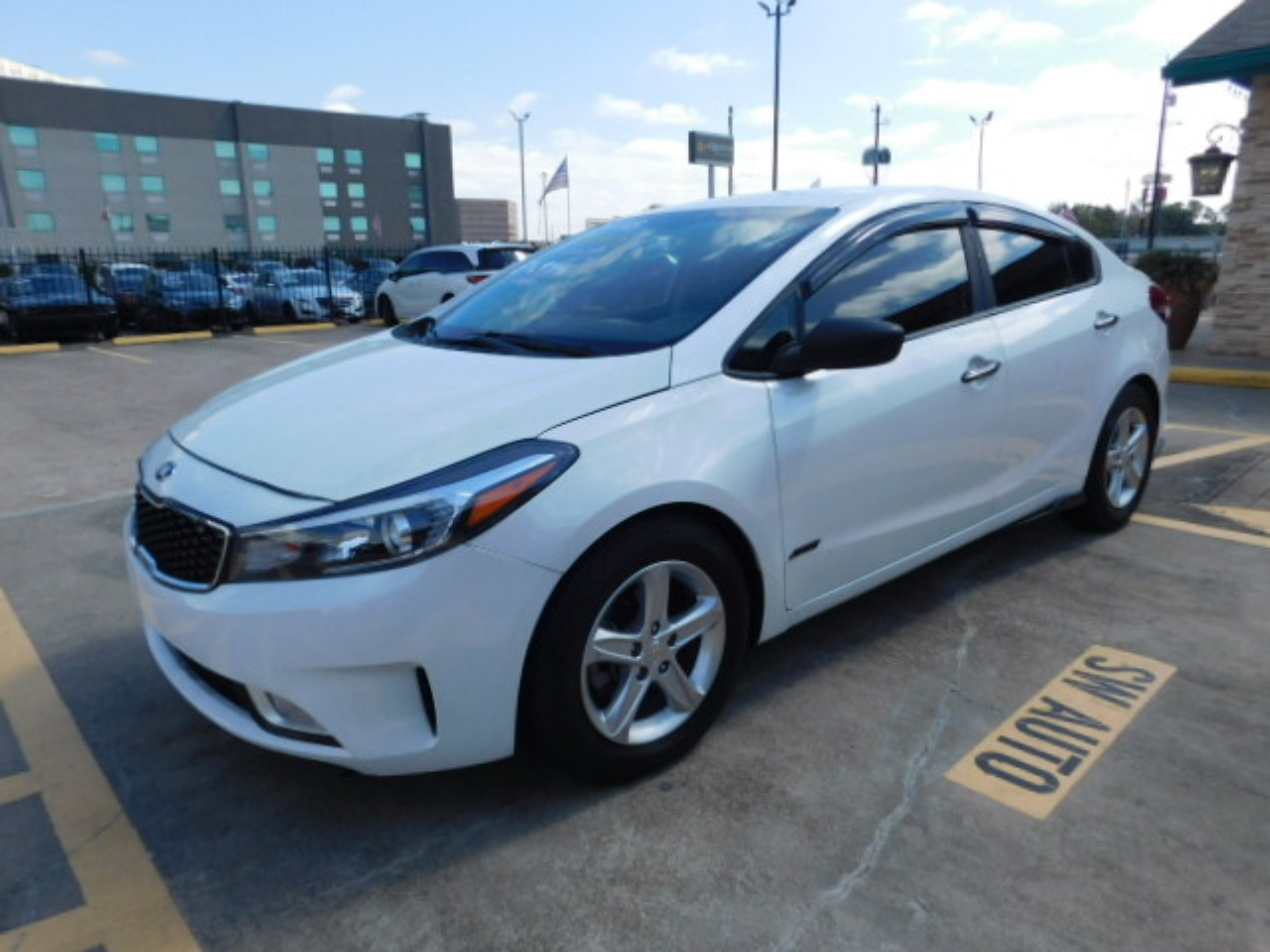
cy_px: 476
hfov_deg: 73.9
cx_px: 635
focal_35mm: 23
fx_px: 844
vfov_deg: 58.9
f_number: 6
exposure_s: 1/400
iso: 125
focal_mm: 4
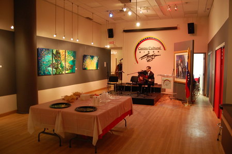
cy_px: 77
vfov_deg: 47.7
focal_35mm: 27
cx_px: 116
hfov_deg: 67.5
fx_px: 174
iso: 800
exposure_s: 1/15
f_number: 3.5
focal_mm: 18
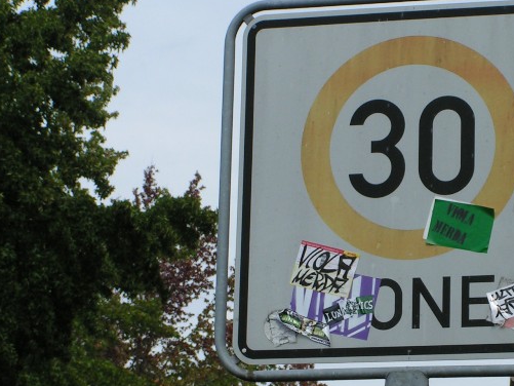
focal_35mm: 158
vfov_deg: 9.4
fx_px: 2347
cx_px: 389
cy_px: 162
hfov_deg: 12.5
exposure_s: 1/320
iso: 50
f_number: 6.3
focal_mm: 15.2
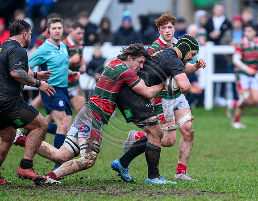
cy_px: 119
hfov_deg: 3.7
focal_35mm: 524
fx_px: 3956
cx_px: 178
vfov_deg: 2.9
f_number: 3.5
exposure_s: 1/1600
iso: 3200
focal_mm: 400
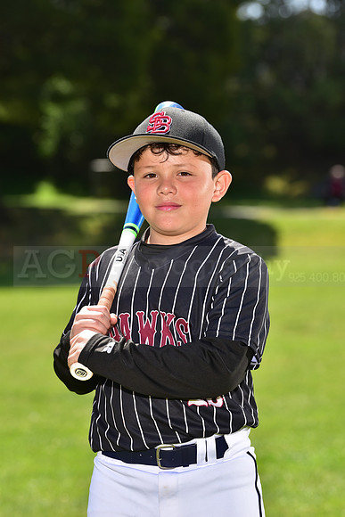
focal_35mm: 150
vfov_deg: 13.7
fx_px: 2155
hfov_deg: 9.2
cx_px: 172
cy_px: 258
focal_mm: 150
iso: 100
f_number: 5.6
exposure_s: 1/250
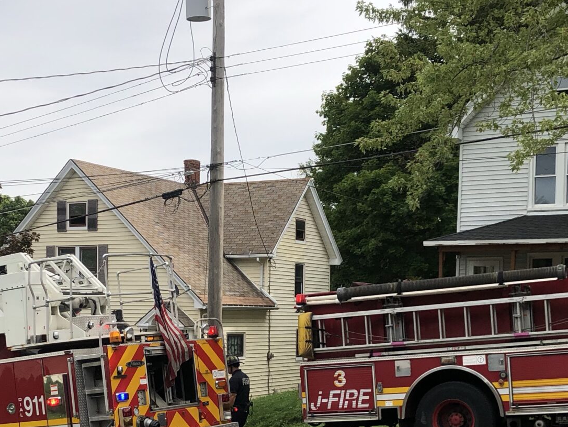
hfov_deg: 29.3
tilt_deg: -2.4
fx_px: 1083
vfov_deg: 21.9
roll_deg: -0.3
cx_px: 241
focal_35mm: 66
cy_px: 358
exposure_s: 1/1297
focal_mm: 4
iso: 20
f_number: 1.8
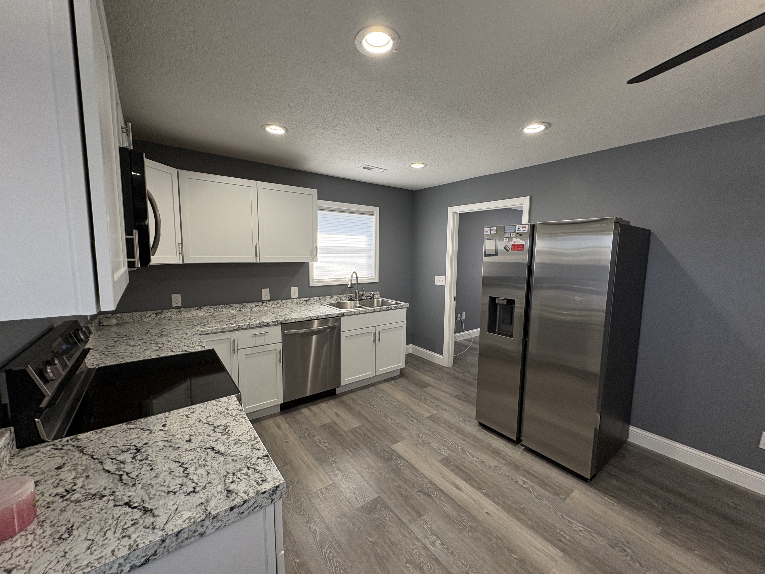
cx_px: 382
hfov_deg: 102.1
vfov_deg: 85.7
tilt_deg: -6.8
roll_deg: -0.7
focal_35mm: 14
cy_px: 287
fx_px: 309
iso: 160
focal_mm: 2.22
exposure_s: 1/120
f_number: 2.2
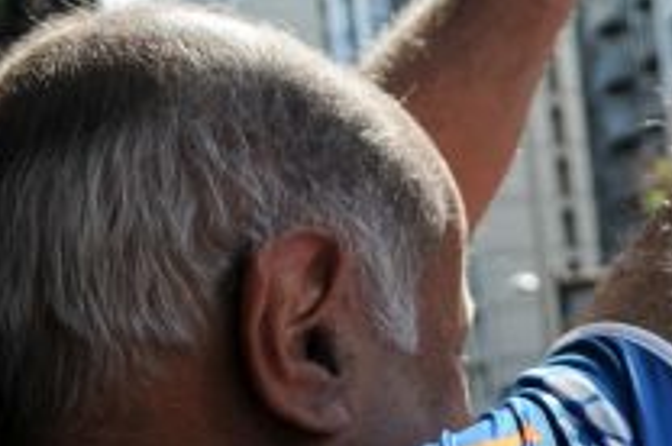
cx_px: 1215
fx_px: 1938
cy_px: 283
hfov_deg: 16.4
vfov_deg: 13.1
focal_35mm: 104
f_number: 4.5
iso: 250
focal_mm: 18
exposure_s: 1/800
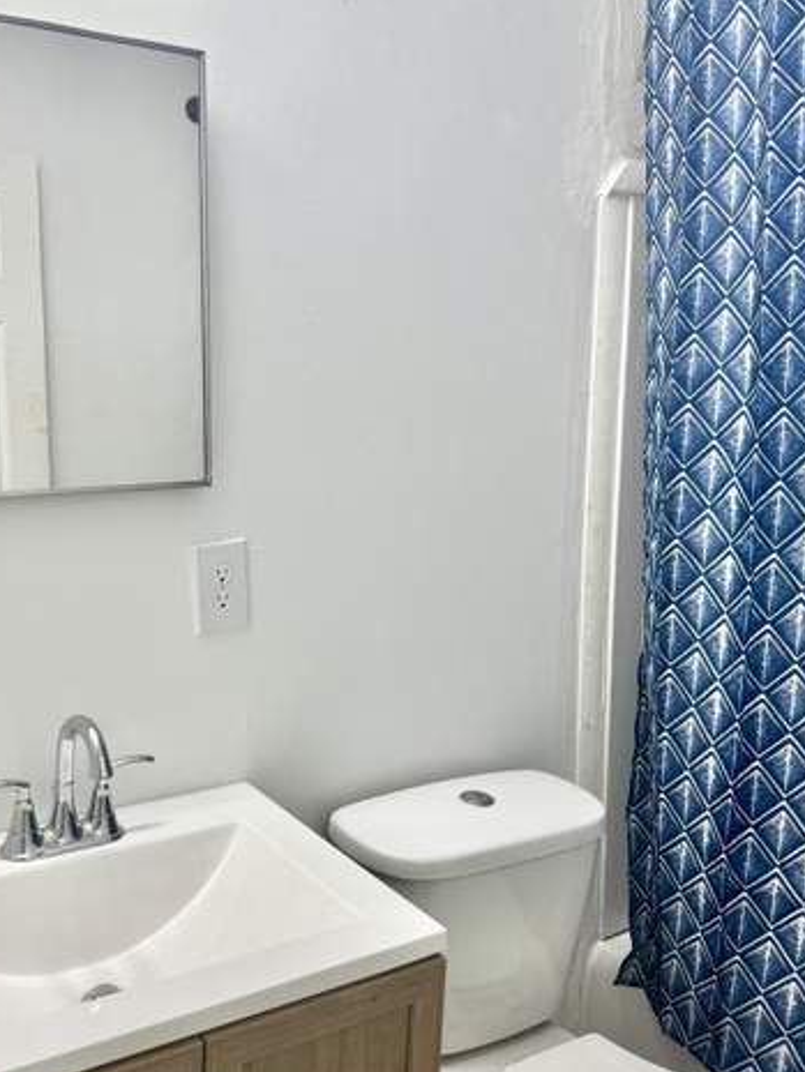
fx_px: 1023
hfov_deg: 42.6
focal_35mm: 33
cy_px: 546
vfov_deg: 55.3
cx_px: 302
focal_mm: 6.76
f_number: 1.78
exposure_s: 1/120
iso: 80
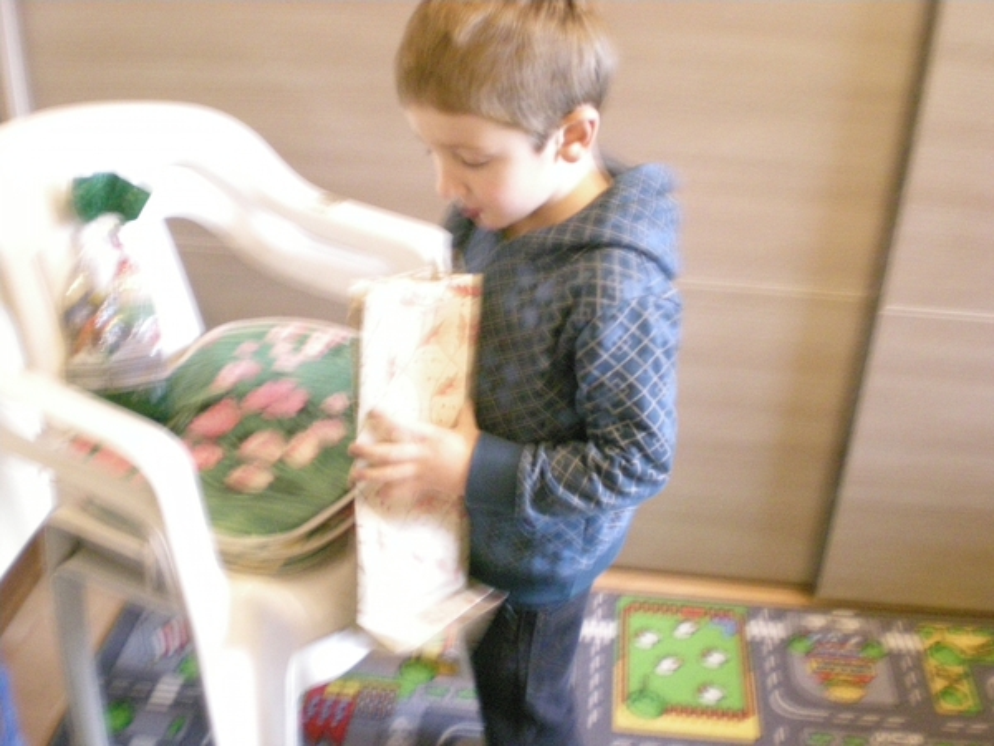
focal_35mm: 38
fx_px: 1091
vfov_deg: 37.7
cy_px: 373
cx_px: 497
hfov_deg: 49.0
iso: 800
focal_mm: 6.3
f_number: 3.1
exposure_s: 1/2.3
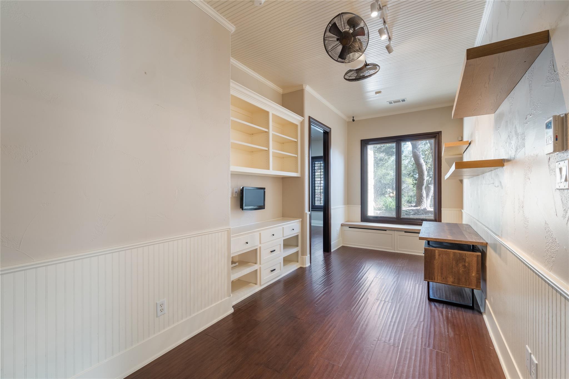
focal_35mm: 15
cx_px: 284
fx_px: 237
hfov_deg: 100.4
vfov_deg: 77.3
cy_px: 190
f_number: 8
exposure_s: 1/3
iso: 400
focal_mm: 15
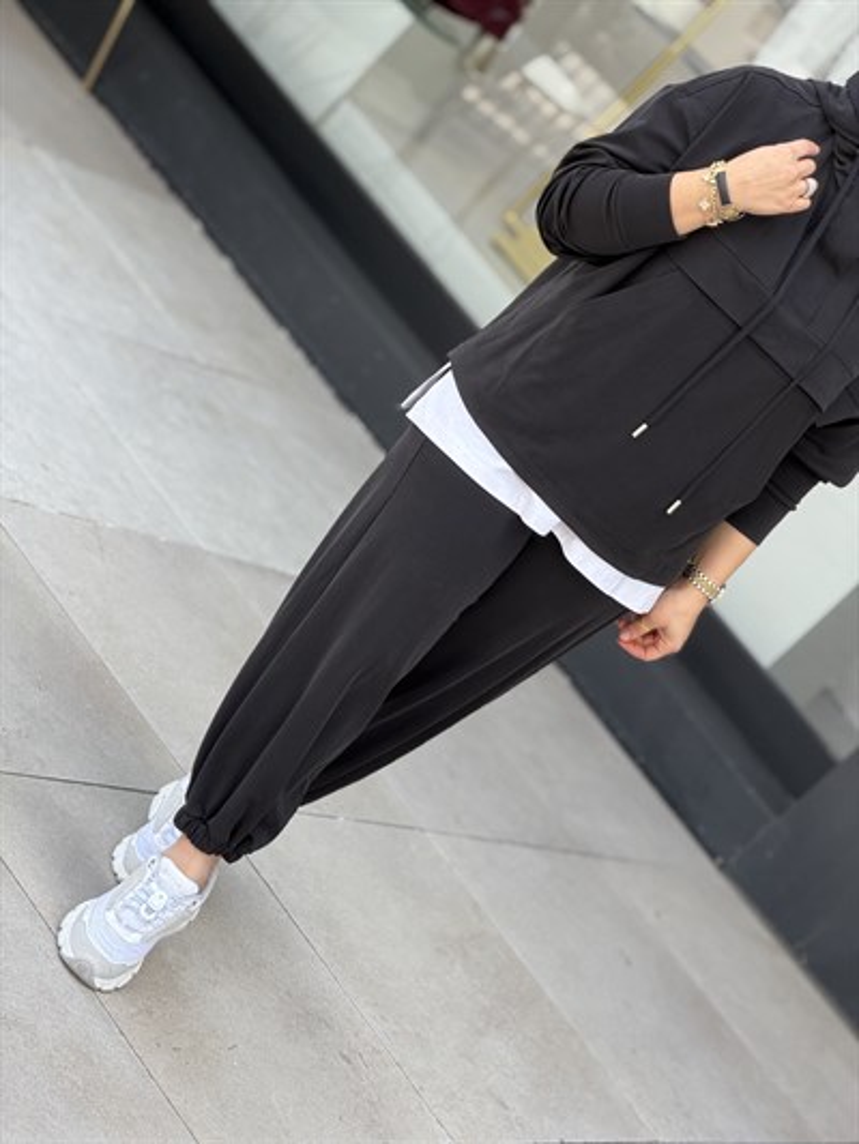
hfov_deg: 14.8
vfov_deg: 19.6
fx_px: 3307
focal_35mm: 100
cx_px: 430
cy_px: 572
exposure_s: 1/200
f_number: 2.8
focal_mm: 16.89
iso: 50
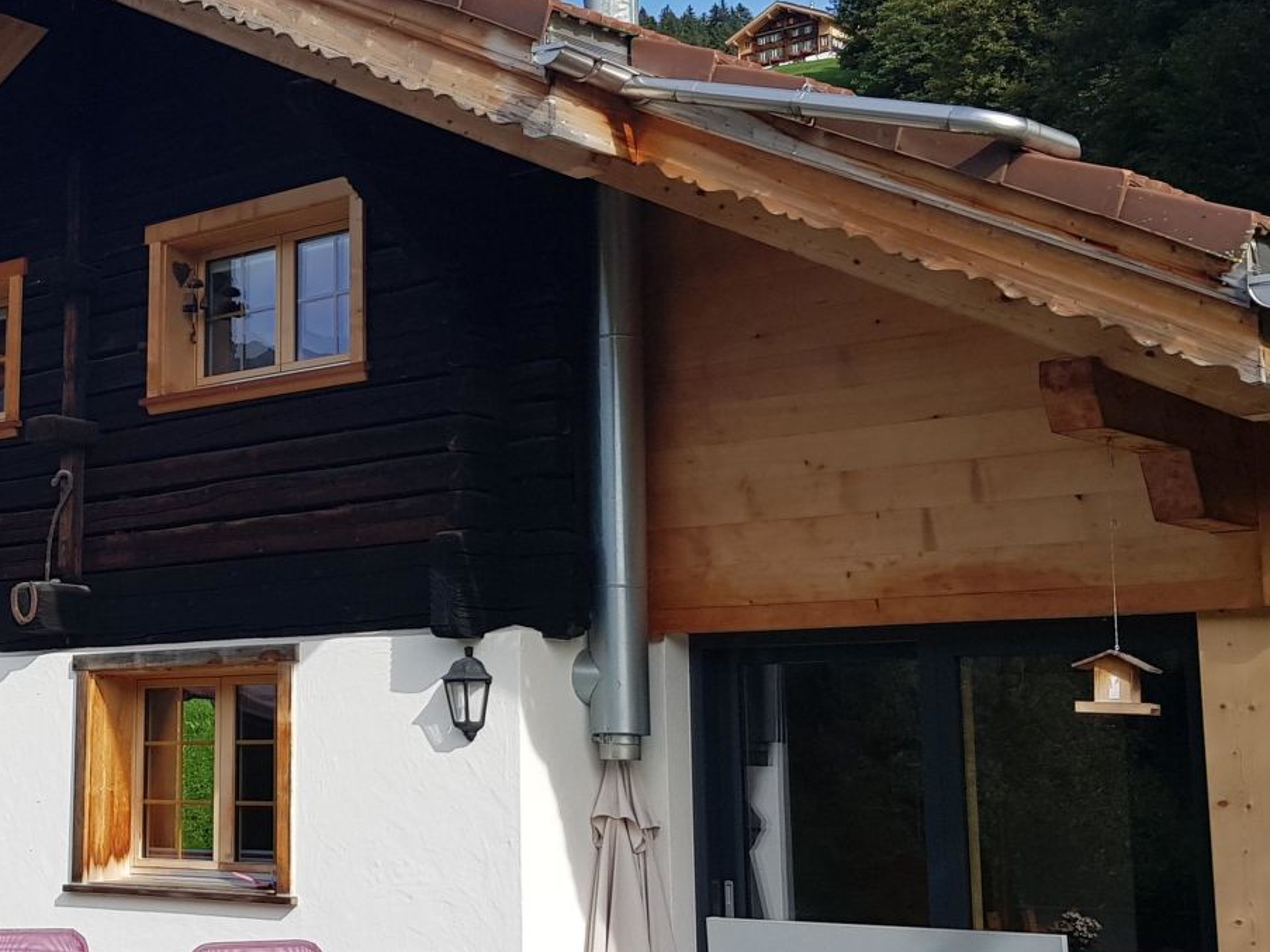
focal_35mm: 59
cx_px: 239
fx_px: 2164
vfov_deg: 24.8
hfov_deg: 31.8
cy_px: 443
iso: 40
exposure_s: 1/1720
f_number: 1.7
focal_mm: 4.2
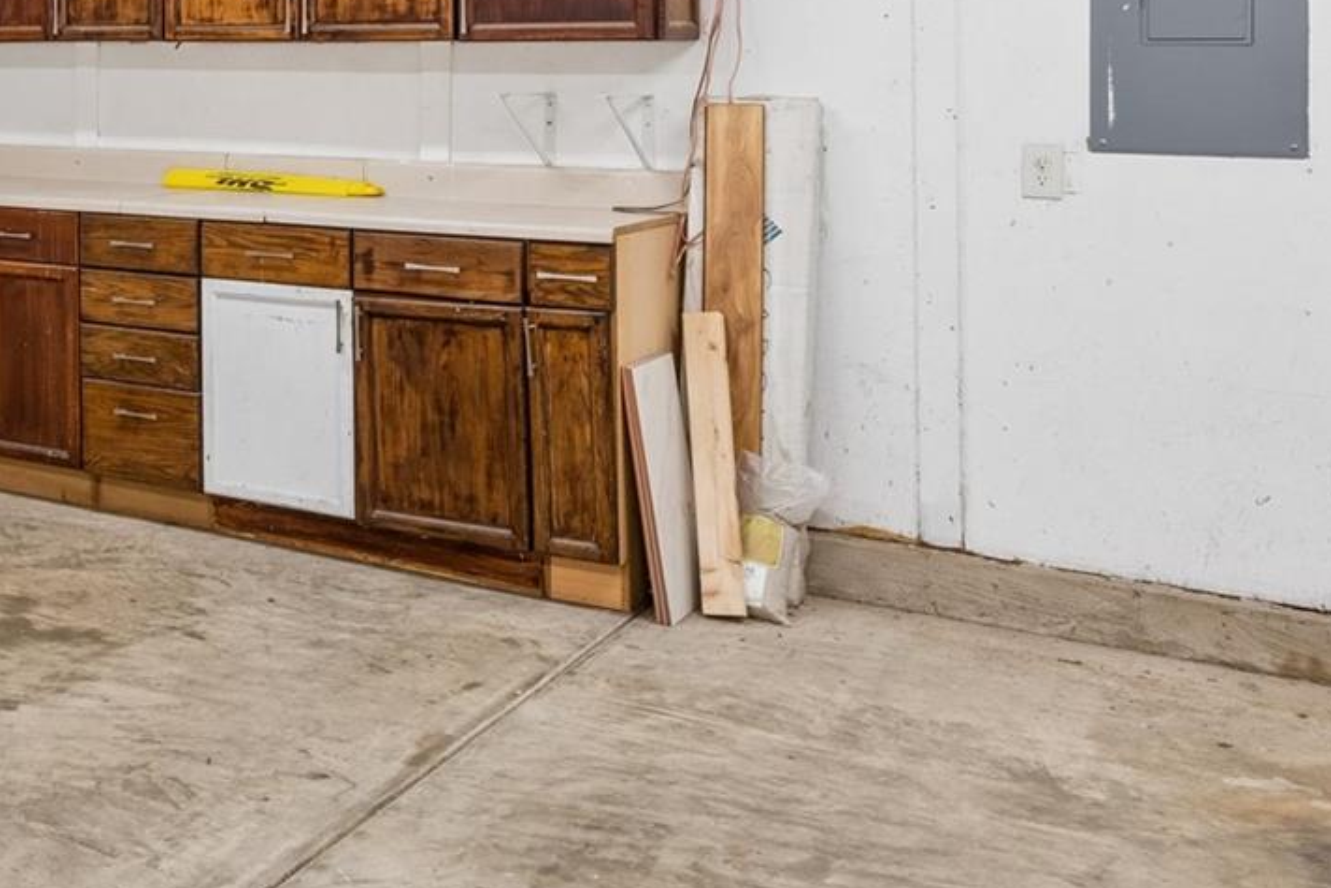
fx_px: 1722
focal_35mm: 47
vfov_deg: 28.1
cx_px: -123
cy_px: 141
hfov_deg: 36.1
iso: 400
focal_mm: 16.2
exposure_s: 1/5
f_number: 13
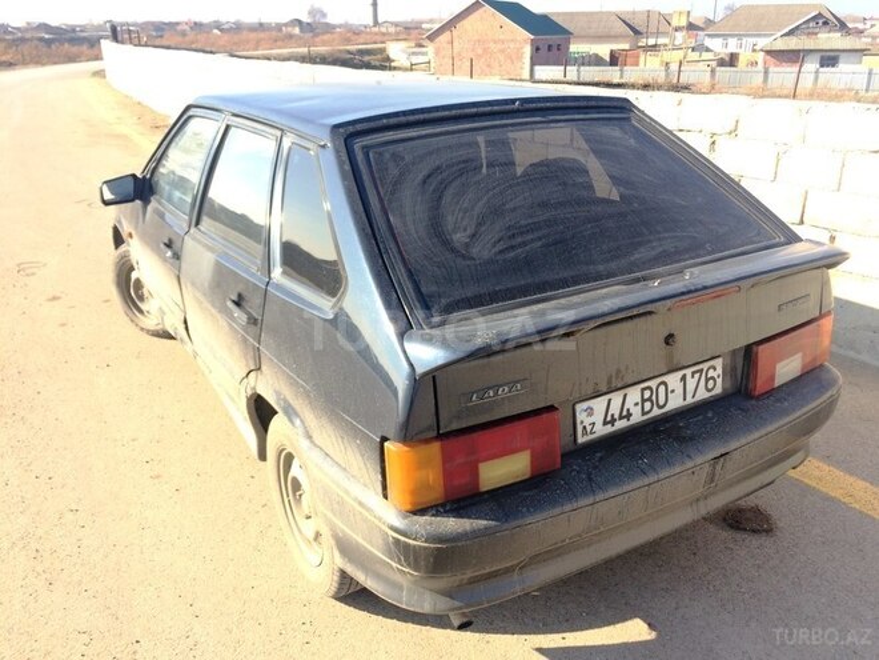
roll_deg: -0.1
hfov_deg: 61.7
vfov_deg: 48.2
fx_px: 736
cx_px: 440
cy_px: 330
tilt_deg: -21.6
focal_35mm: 29
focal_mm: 4.15
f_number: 2.2
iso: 32
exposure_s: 1/540
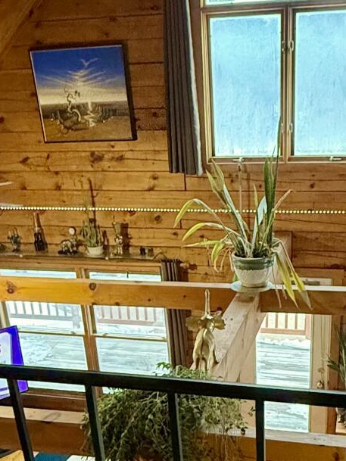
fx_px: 613
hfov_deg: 31.4
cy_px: 358
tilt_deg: -24.4
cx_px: 221
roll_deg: +0.8
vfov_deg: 39.8
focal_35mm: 46
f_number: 2.2
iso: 640
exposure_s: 1/60
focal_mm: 2.22
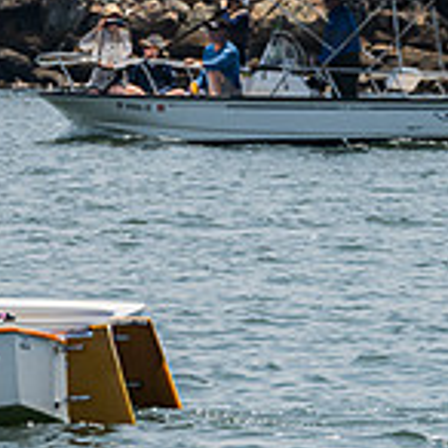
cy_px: 195
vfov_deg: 2.6
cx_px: -252
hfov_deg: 2.6
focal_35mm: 666
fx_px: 9752
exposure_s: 1/1250
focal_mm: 160
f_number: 7.6
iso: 320
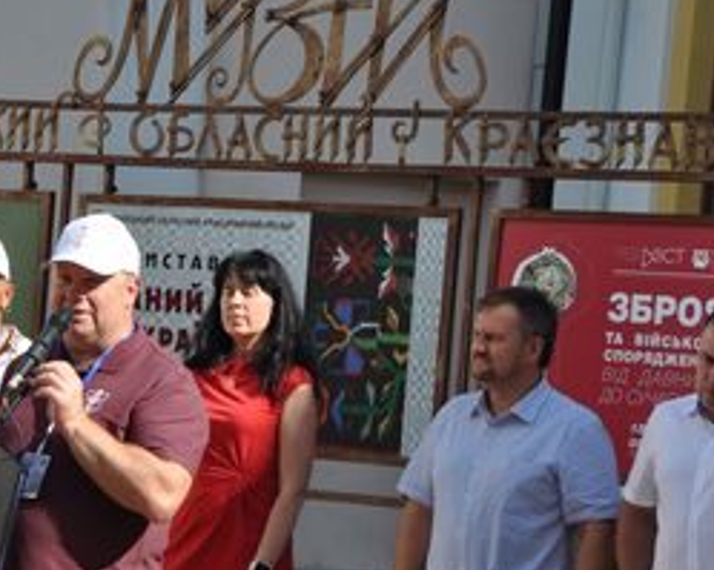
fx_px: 3760
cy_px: 348
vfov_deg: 8.7
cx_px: 215
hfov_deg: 10.8
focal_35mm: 178
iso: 200
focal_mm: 70
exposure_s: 1/320
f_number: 9
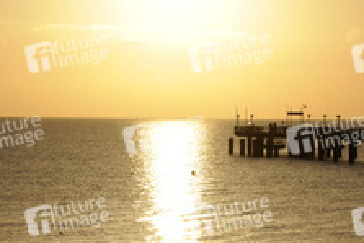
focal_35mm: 202
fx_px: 2044
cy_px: 176
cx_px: 186
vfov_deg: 6.8
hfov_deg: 10.2
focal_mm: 100
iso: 400
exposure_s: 1/1000
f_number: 16
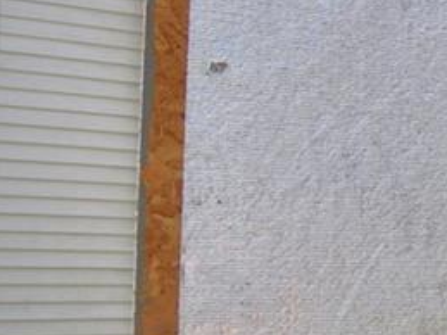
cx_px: 1320
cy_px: 280
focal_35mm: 89
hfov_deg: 11.7
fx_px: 1149
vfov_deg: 16.4
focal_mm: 10
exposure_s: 1/800
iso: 100
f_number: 4.5
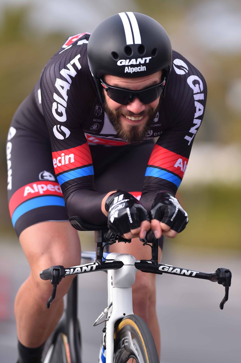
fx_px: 3136
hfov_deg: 4.4
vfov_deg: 6.6
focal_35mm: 312
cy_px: 179
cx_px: 117
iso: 400
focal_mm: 300
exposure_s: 1/2500
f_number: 4
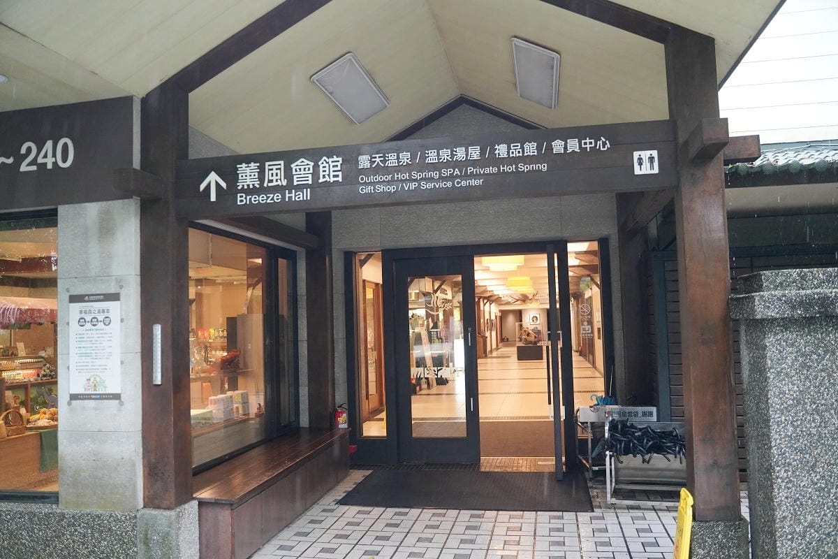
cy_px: 280
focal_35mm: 29
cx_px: 419
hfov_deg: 63.7
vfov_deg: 45.0
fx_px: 675
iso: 5000
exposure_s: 1/160
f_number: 2.8
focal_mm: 29
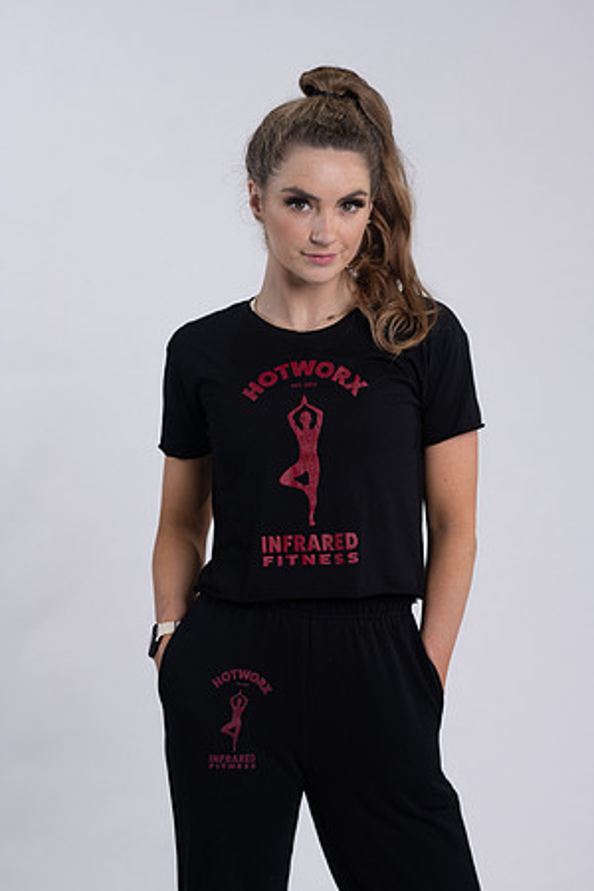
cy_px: 446
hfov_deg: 16.1
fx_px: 2104
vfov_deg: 23.9
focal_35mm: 85
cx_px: 297
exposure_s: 1/125
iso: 125
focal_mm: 85
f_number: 4
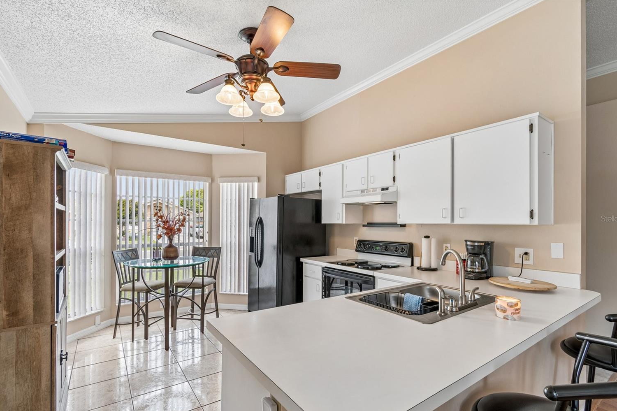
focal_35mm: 16
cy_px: 218
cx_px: 308
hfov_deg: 96.8
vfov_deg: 73.6
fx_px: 274
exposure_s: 1/15
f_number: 7.1
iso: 100
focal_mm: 10
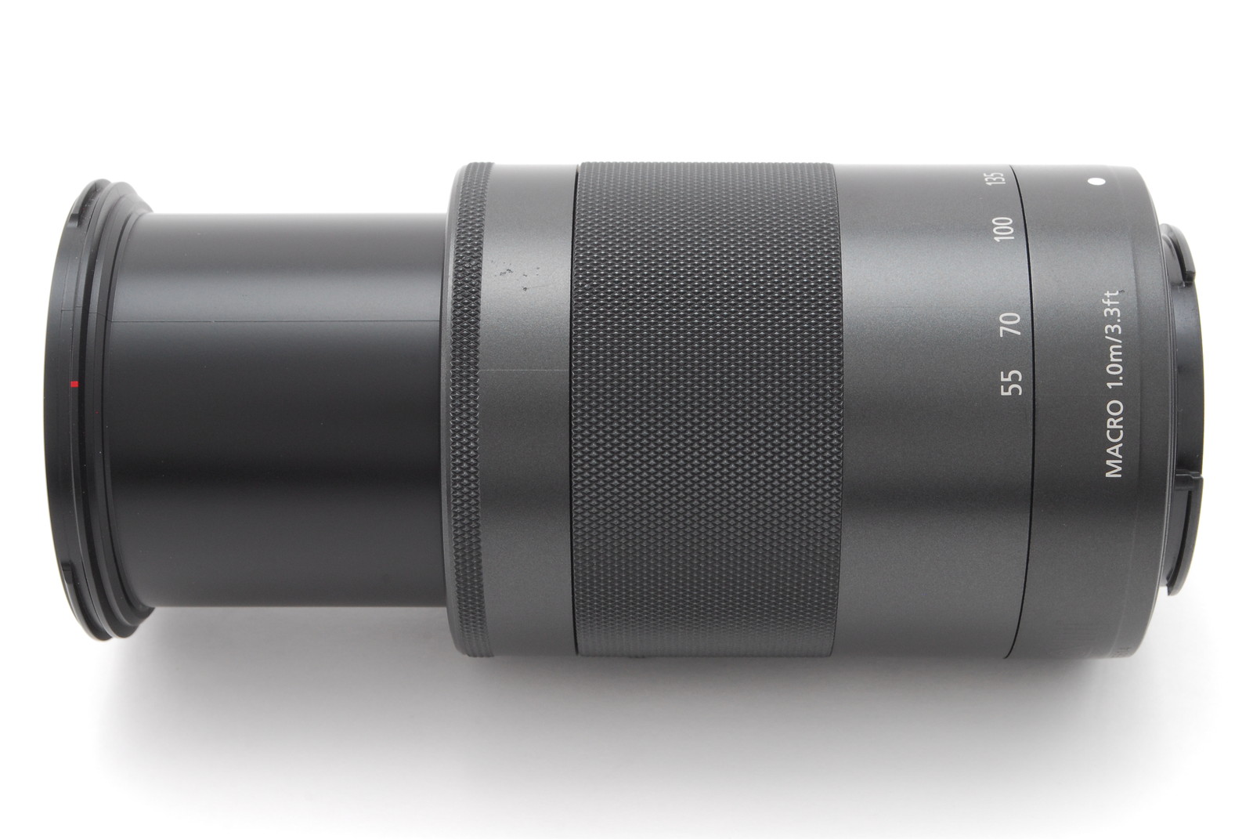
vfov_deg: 16.6
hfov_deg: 24.6
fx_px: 2875
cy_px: 420
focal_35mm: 82
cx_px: 626
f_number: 16
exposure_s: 1/200
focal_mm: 55
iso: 320
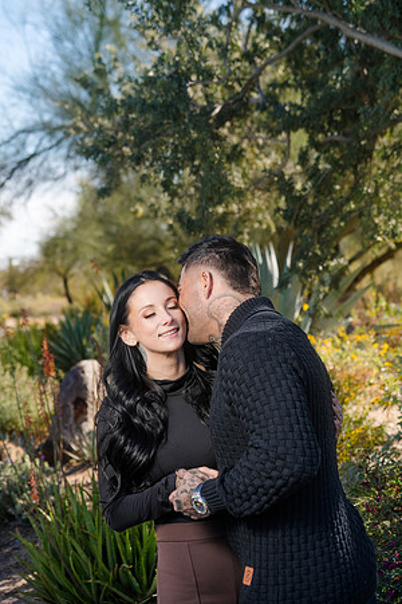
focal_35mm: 72
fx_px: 1206
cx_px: 201
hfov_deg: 18.9
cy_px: 302
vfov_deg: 28.1
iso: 100
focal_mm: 72
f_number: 5.6
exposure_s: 1/250
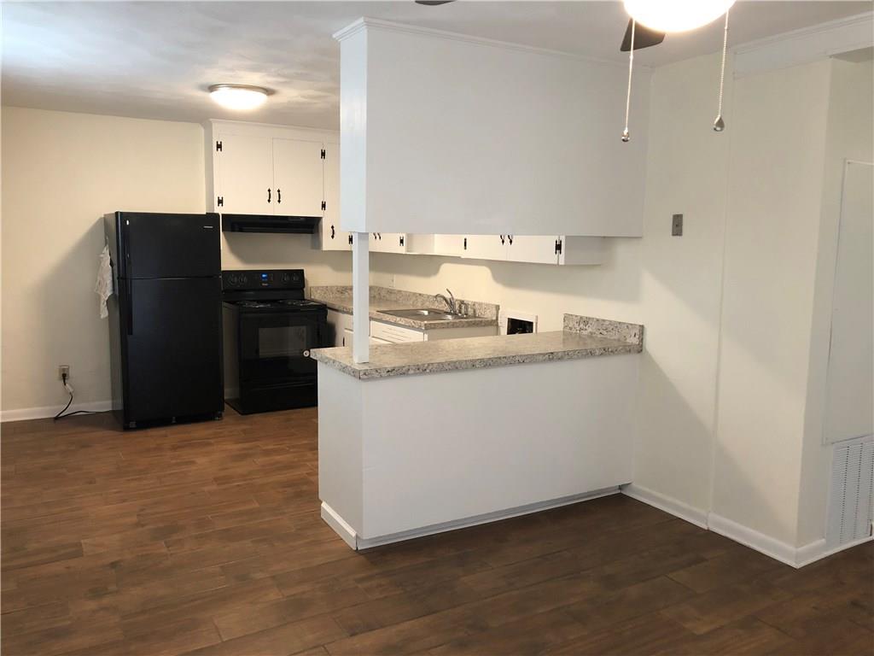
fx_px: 707
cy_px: 328
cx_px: 437
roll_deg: -1.5
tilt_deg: -7.2
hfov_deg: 63.4
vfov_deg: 49.7
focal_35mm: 28
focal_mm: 3.99
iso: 50
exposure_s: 1/15
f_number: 1.8
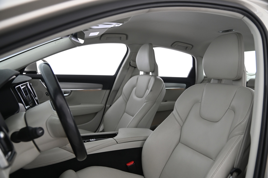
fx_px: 208
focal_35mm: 28
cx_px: 134
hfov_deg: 65.5
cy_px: 89
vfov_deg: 46.3
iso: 1250
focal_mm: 28
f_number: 4
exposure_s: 1/20
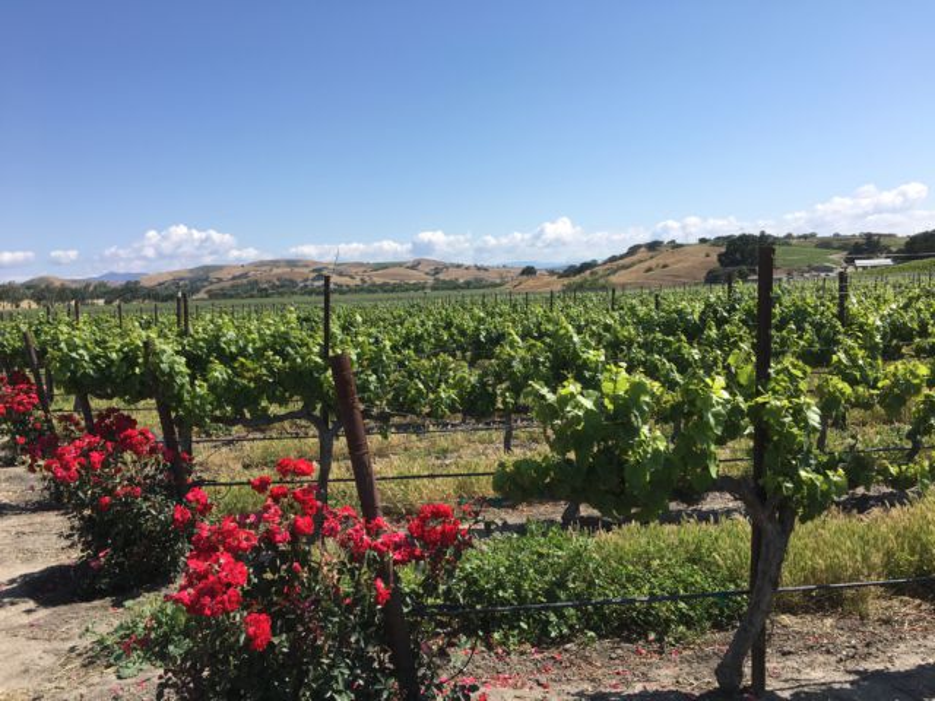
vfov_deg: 48.2
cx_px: 468
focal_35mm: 29
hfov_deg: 61.7
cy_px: 350
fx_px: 783
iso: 25
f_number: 2.2
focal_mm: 4.15
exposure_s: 1/1374
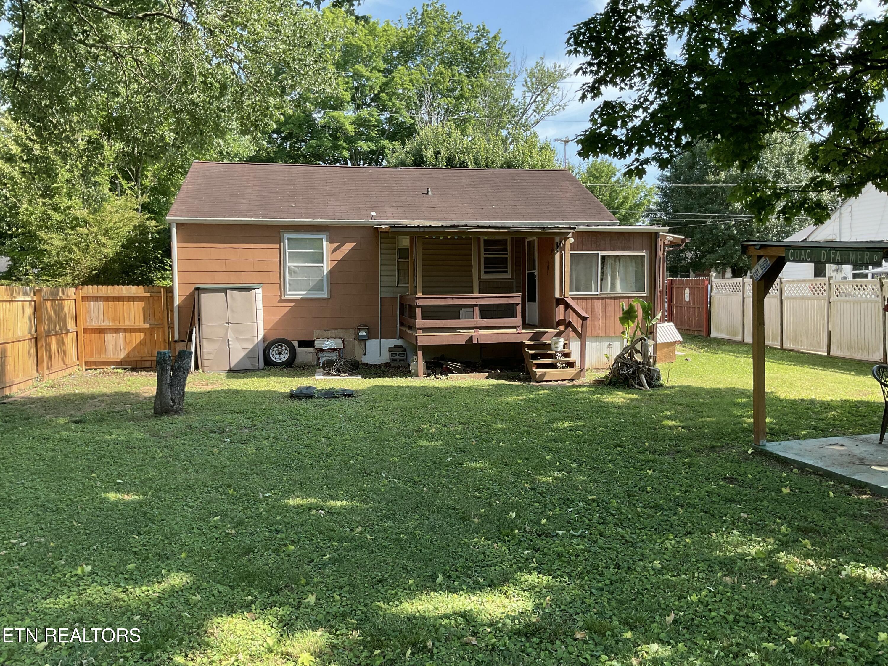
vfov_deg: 48.2
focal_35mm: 29
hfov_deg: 61.7
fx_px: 744
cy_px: 333
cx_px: 444
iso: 16
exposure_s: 1/351
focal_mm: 3
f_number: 1.8
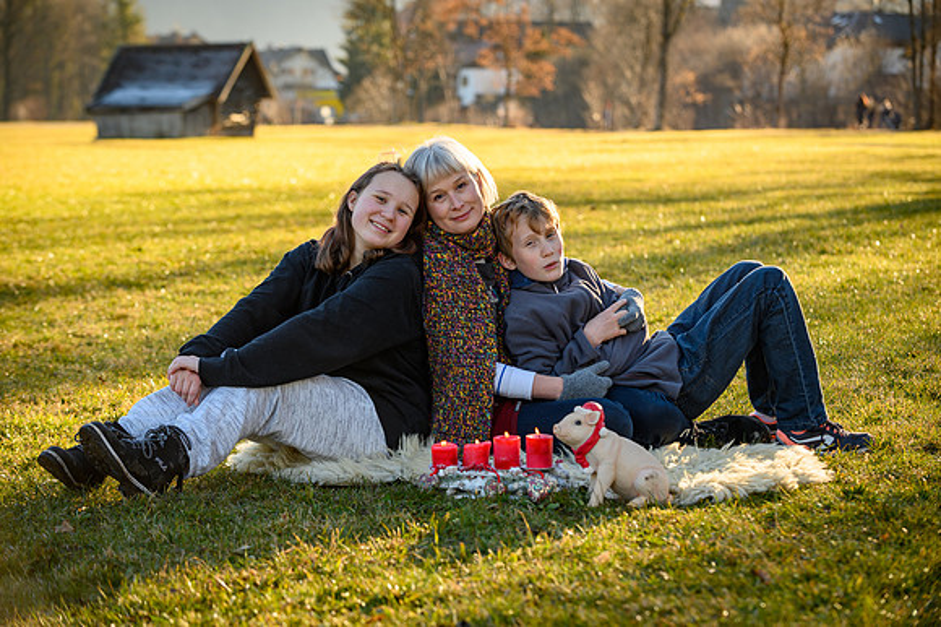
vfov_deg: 13.4
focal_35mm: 102
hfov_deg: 20.0
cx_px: 470
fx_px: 2665
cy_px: 314
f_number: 4.5
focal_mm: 102
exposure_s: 1/125
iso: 100
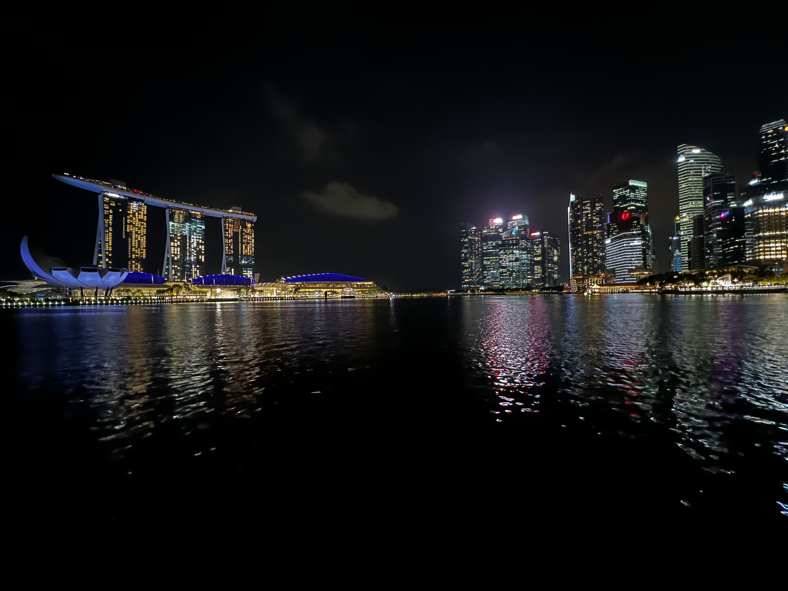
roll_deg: +1.4
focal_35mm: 13
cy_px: 296
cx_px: 394
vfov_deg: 89.9
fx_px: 296
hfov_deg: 106.2
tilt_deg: +0.0
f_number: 1.8
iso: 1250
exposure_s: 1/11
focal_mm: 1.57
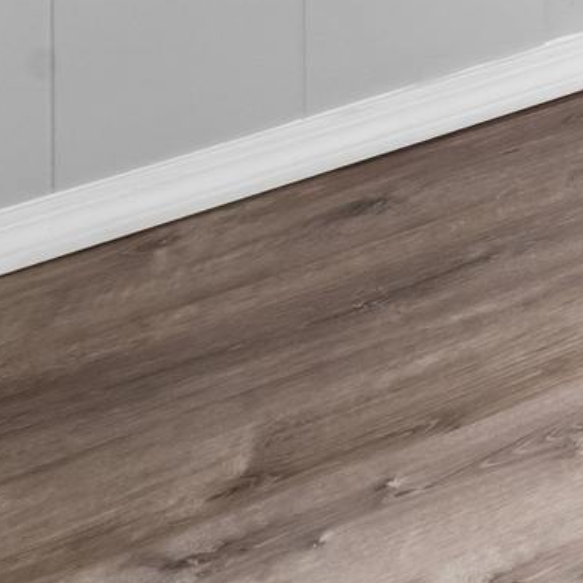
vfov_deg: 12.9
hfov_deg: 8.9
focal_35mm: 97
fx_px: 1848
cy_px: -886
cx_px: 2170
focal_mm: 14
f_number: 13
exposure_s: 1/6
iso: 400
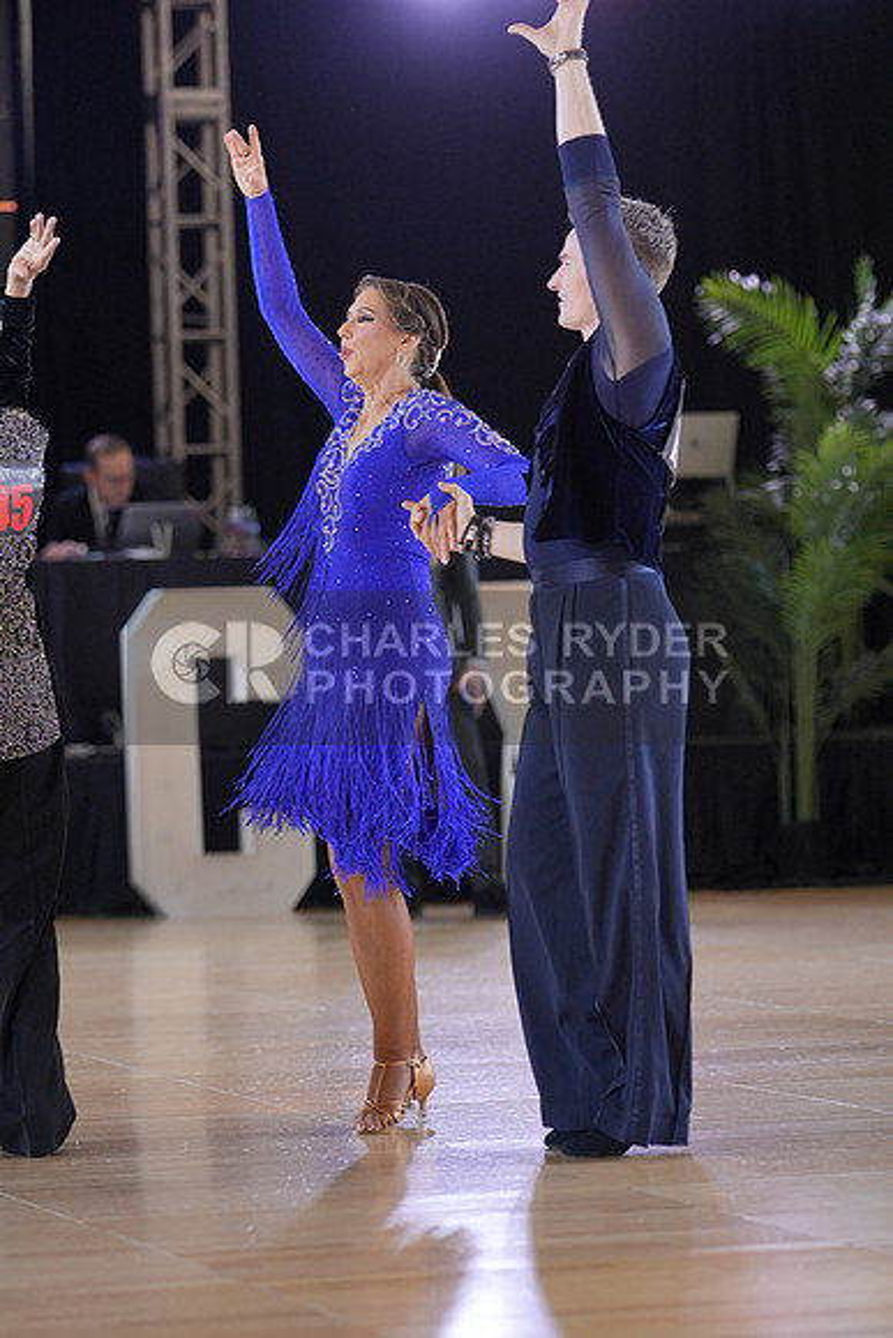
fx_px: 5131
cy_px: 669
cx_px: 446
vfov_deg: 14.9
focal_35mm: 138
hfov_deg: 9.9
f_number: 2
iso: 800
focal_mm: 92
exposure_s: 1/500
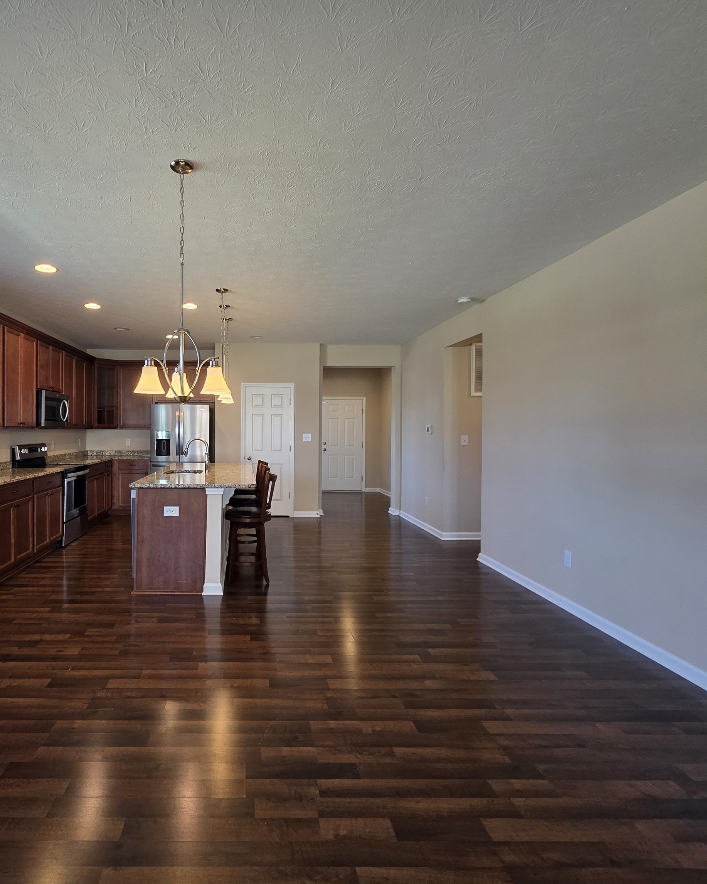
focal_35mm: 17
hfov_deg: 75.0
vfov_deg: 89.6
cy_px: 441
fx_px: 445
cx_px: 246
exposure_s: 1/120
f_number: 1.9
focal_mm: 2.2
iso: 200
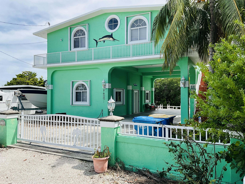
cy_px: 92
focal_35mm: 29
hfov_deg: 61.7
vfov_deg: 48.2
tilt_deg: +1.5
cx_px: 122
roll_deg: -0.1
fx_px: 205
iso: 25
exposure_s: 1/1195
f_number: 1.8
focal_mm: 3
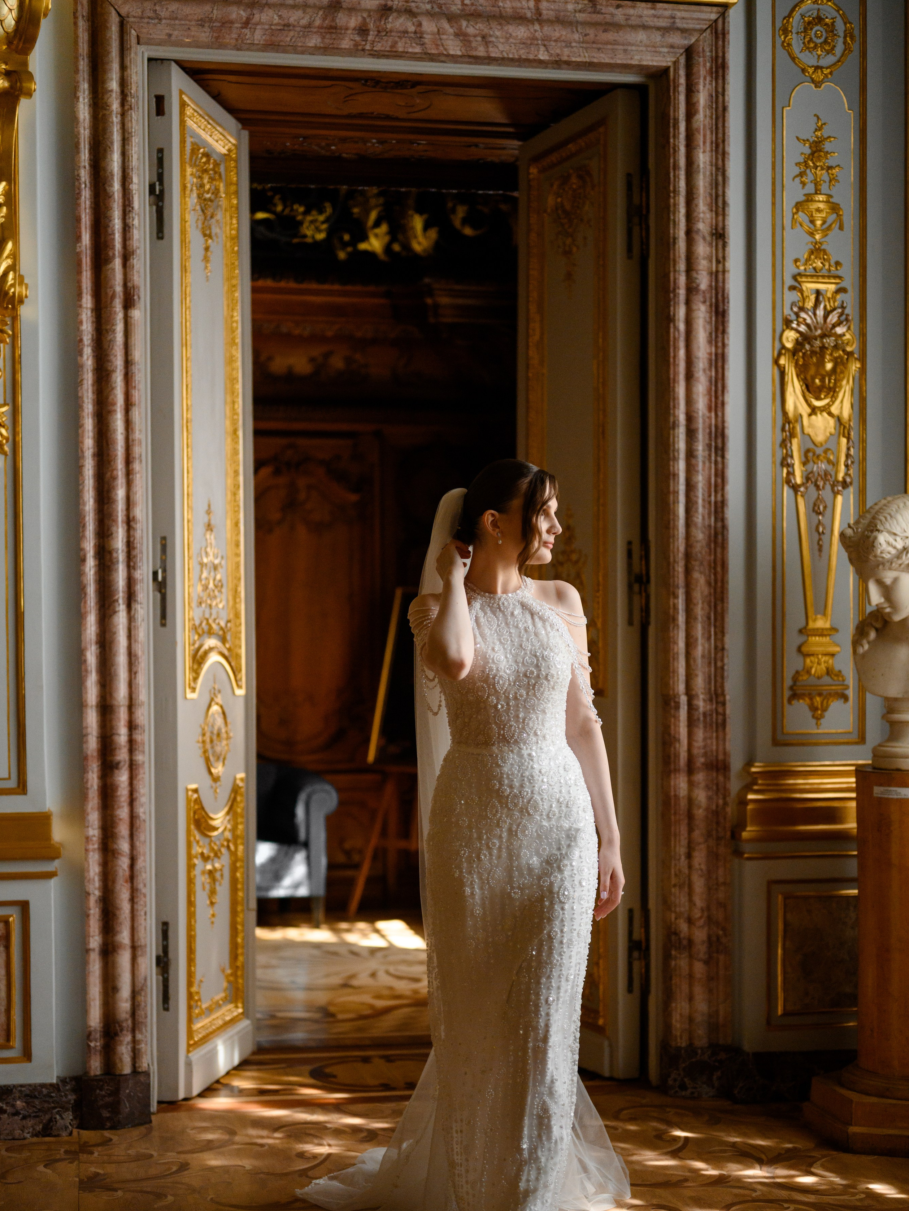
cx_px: 453
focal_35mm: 55
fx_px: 1926
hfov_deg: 26.6
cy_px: 685
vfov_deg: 34.9
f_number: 1.8
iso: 2000
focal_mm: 50
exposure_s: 1/3200
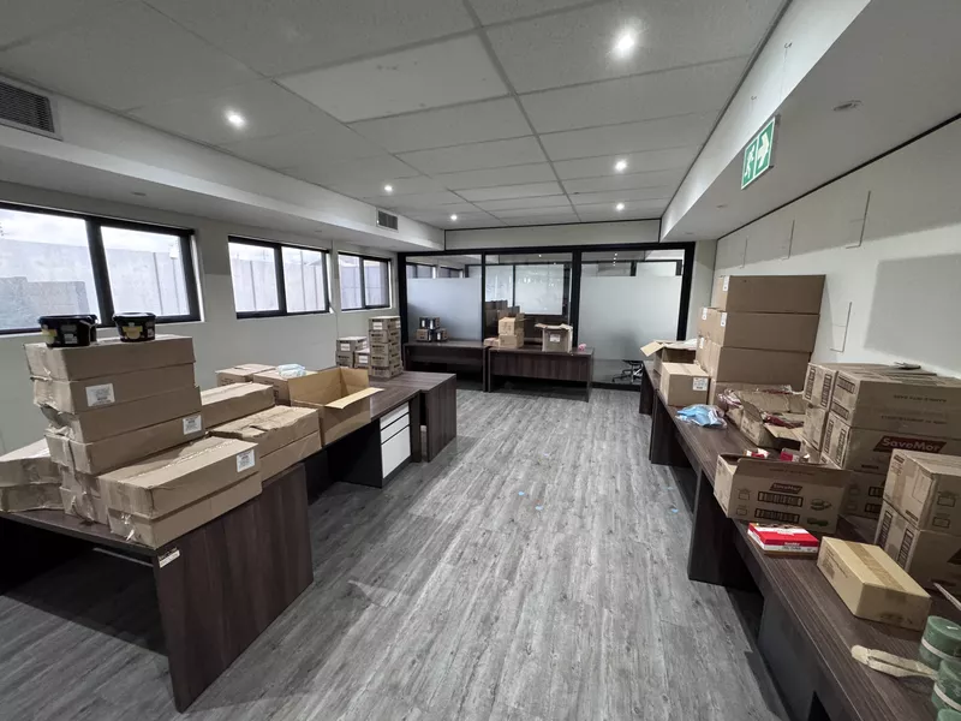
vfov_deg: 85.7
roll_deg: -0.5
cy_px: 360
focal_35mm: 14
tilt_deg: -9.4
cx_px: 480
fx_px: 389
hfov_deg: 102.1
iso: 800
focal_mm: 2.22
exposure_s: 1/50
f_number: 2.2
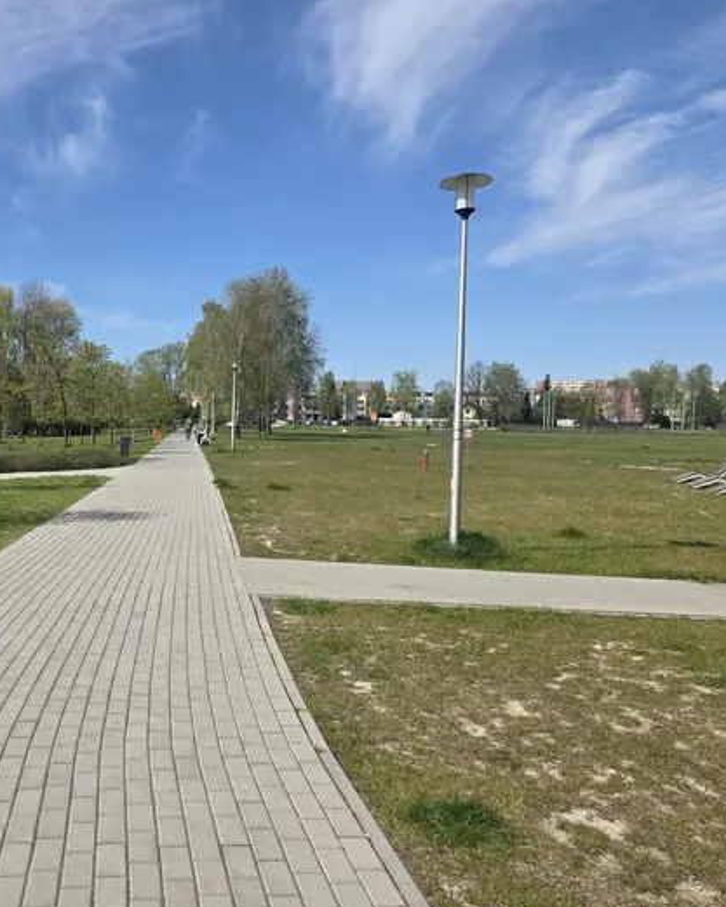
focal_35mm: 31
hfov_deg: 45.1
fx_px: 832
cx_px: 162
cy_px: 454
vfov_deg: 57.2
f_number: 1.7
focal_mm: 6.3
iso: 80
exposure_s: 1/6809
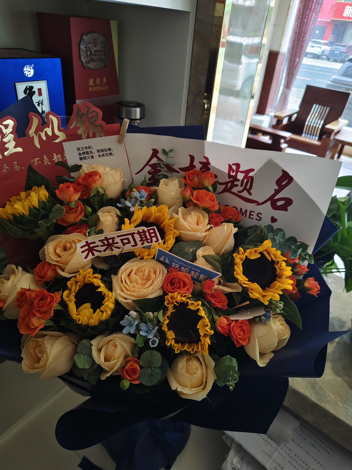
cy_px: 235
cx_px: 176
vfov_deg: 73.9
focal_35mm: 23
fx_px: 312
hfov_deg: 58.9
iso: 688
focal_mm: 5.56
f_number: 1.88
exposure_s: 1/50
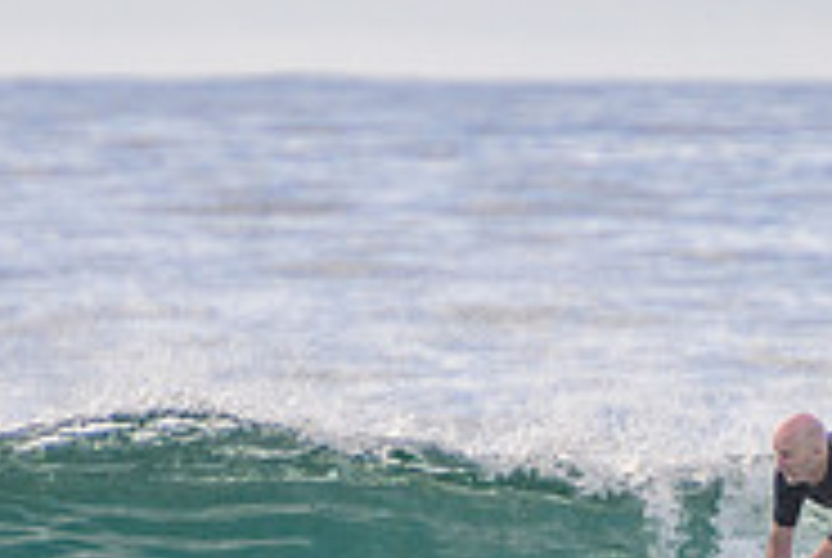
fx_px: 39837
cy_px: 701
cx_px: 766
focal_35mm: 1721
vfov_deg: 0.8
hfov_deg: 1.2
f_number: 5.6
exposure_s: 1/2000
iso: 280
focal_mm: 400
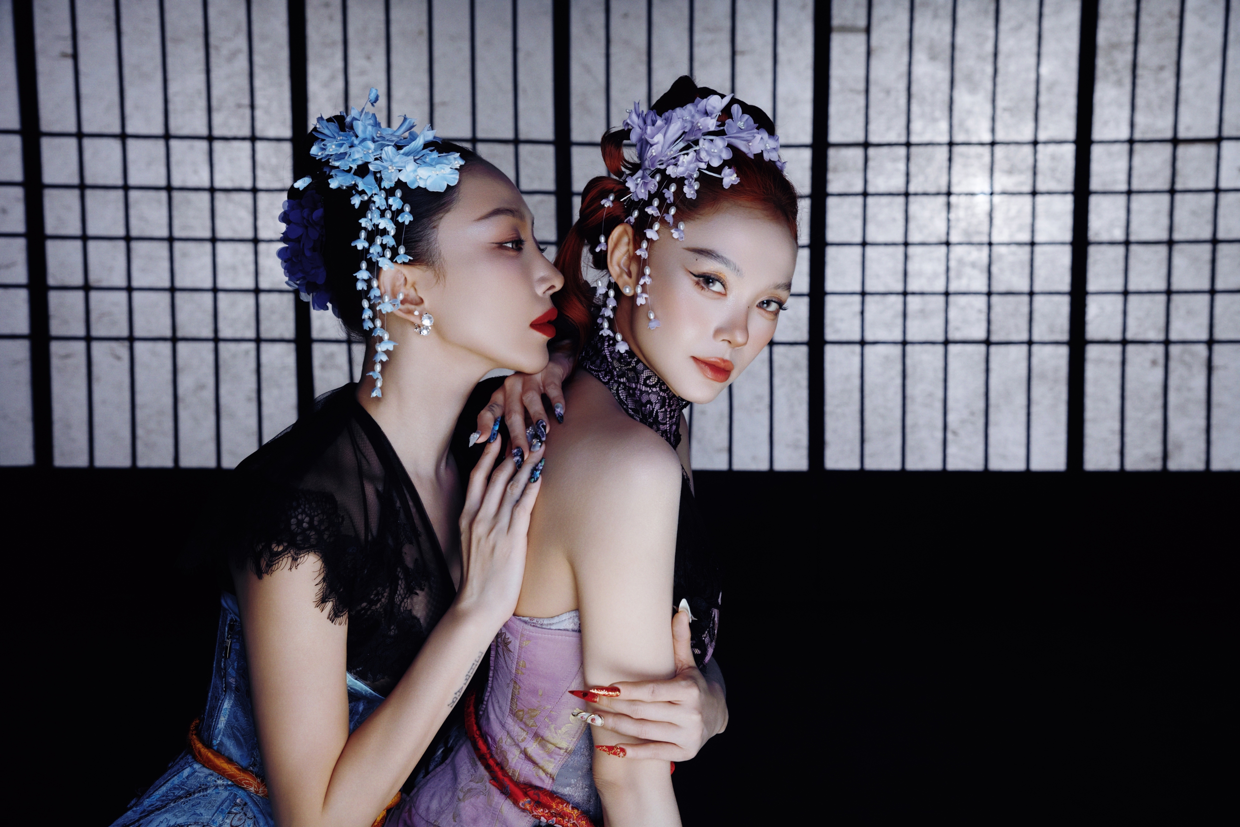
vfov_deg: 29.2
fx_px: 1584
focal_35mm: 46
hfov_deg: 42.7
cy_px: 414
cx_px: 620
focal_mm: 46
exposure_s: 1/125
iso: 320
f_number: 6.3
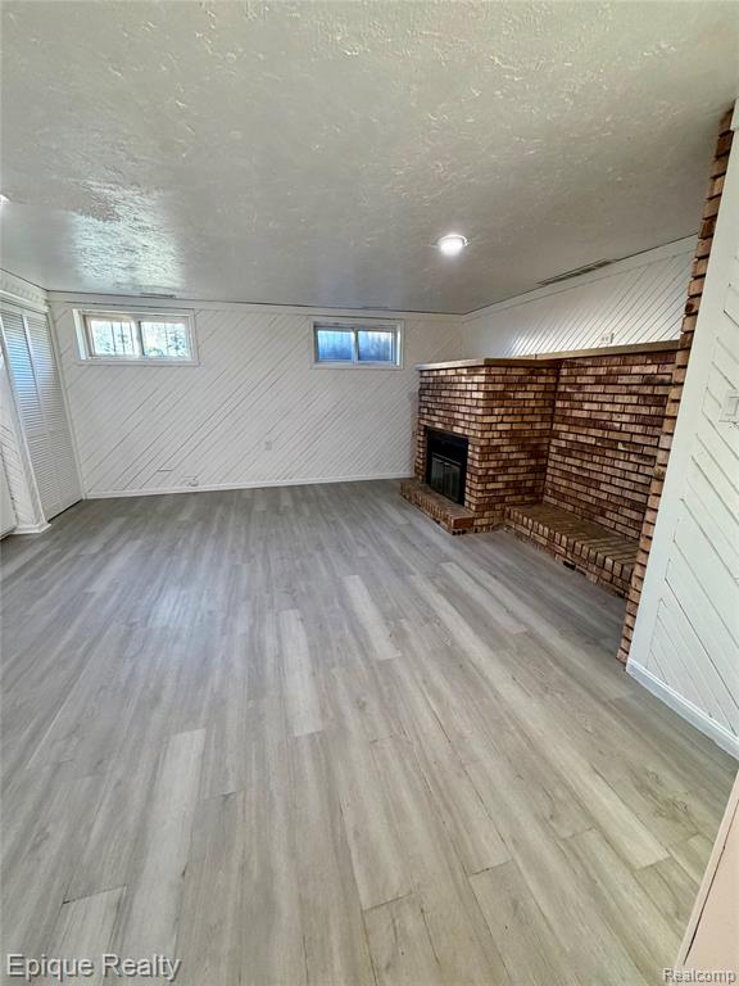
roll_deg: -1.1
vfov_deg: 102.1
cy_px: 493
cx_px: 370
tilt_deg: -15.2
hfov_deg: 85.7
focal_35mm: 14
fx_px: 399
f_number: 2.2
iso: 200
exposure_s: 1/60
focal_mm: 2.22
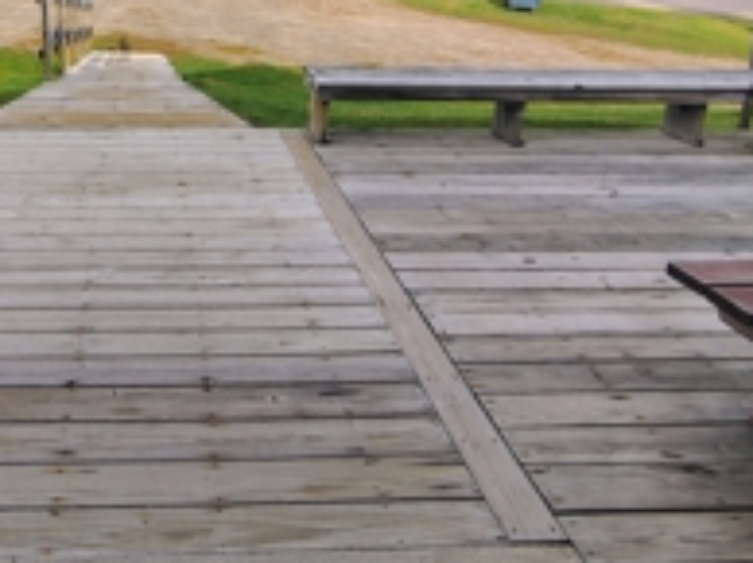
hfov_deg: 52.4
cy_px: 54
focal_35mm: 33
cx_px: 167
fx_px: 717
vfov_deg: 39.7
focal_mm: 2.13
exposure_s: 1/622
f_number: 2.2
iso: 100
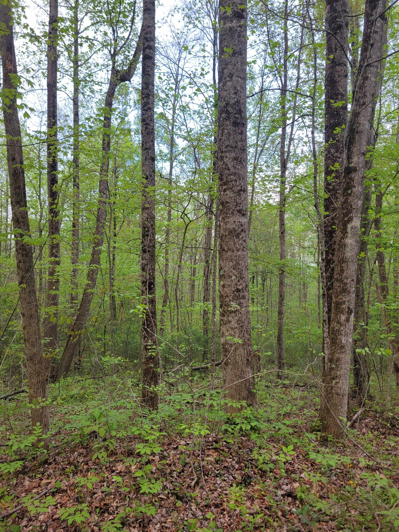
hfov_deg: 53.1
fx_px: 400
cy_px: 266
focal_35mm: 26
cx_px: 200
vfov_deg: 67.3
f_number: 1.8
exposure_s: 1/173
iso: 40
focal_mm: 5.4
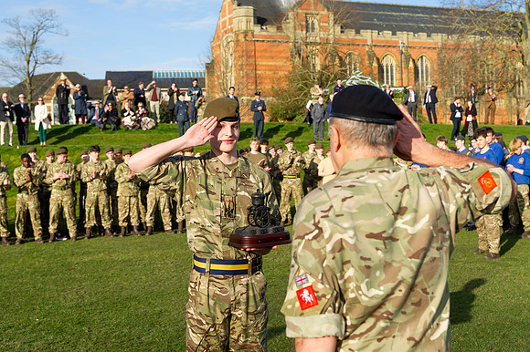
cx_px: 271
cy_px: 169
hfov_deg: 38.8
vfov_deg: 26.4
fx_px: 752
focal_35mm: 51
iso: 200
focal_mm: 48
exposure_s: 1/640
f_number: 6.3
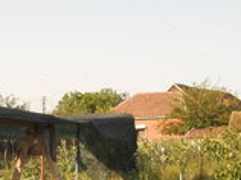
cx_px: 27
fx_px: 633
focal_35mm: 91
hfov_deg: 21.1
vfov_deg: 16.0
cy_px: 159
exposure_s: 1/125
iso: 80
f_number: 5.5
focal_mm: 6.72
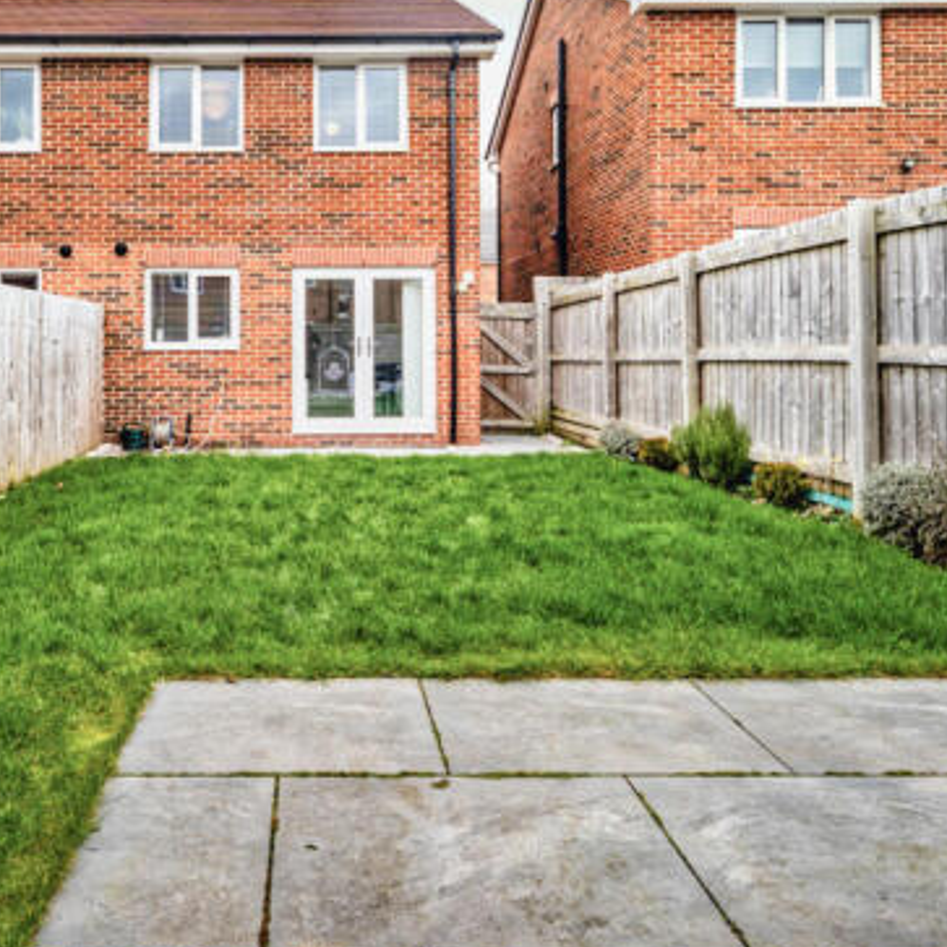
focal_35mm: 23
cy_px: 406
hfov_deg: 65.8
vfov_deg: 66.9
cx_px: 333
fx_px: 712
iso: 160
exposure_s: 1/100
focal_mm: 15
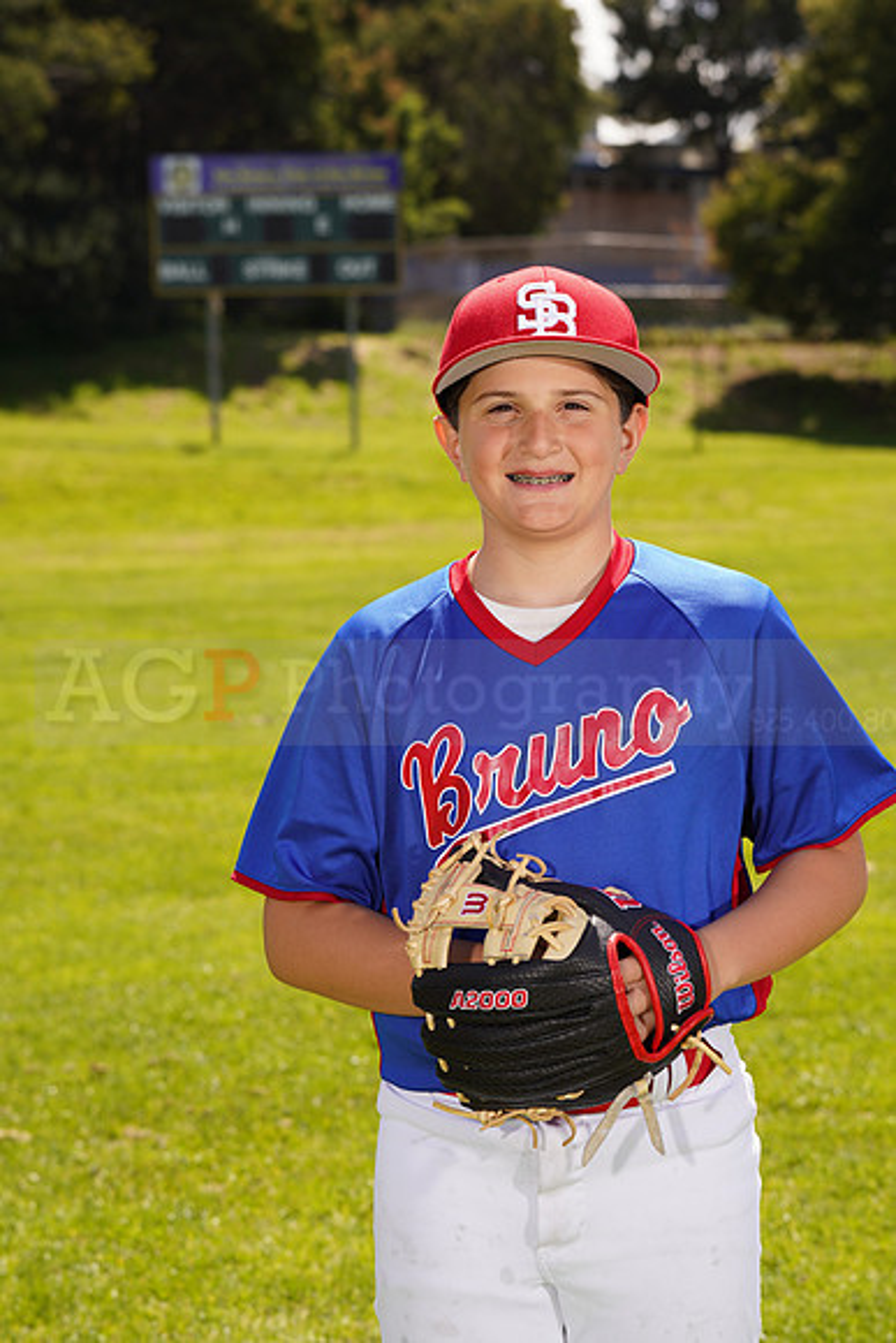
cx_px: 448
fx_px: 3731
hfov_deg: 13.7
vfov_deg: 20.4
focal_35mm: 100
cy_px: 672
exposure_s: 1/160
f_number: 9
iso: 100
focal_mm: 100
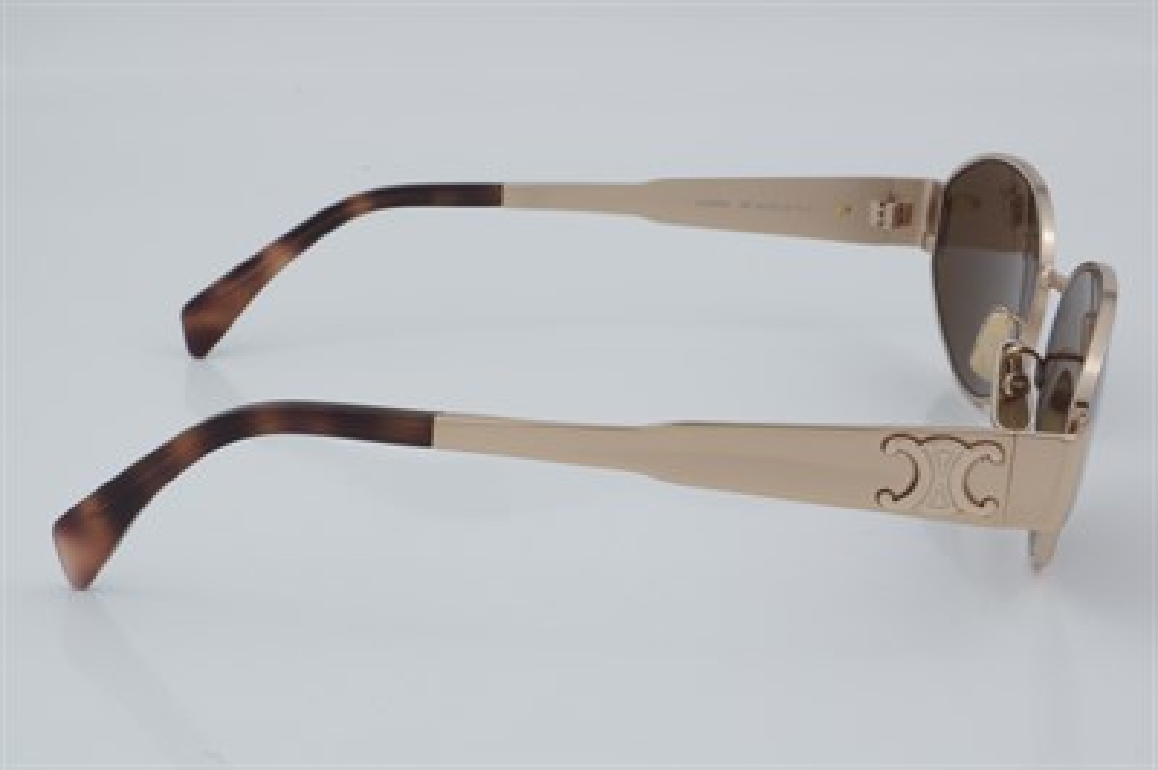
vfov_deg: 18.2
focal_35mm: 75
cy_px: 385
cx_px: 579
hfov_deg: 27.0
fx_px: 2410
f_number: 32
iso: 100
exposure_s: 1/4
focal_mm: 50
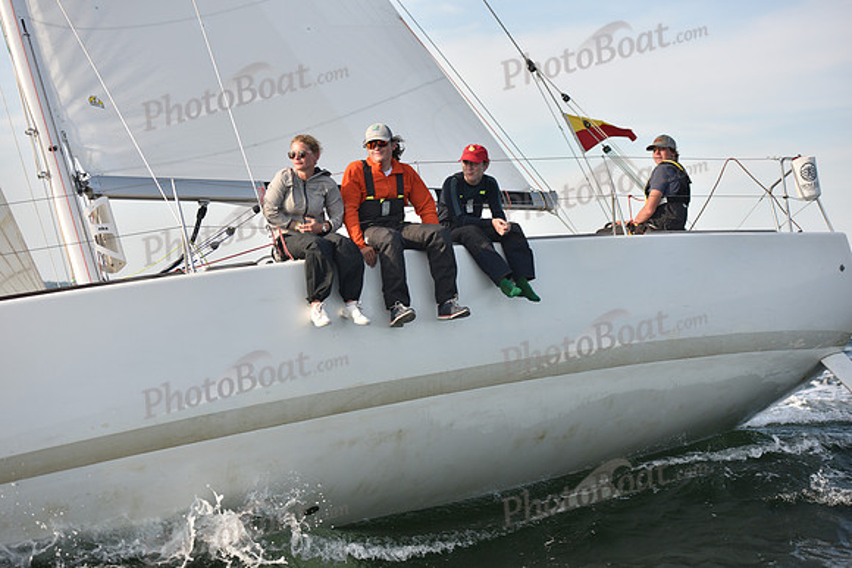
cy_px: 284
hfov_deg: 28.8
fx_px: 1657
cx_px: 426
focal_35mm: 70
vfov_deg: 19.5
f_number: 4
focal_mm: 70
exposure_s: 1/640
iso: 250
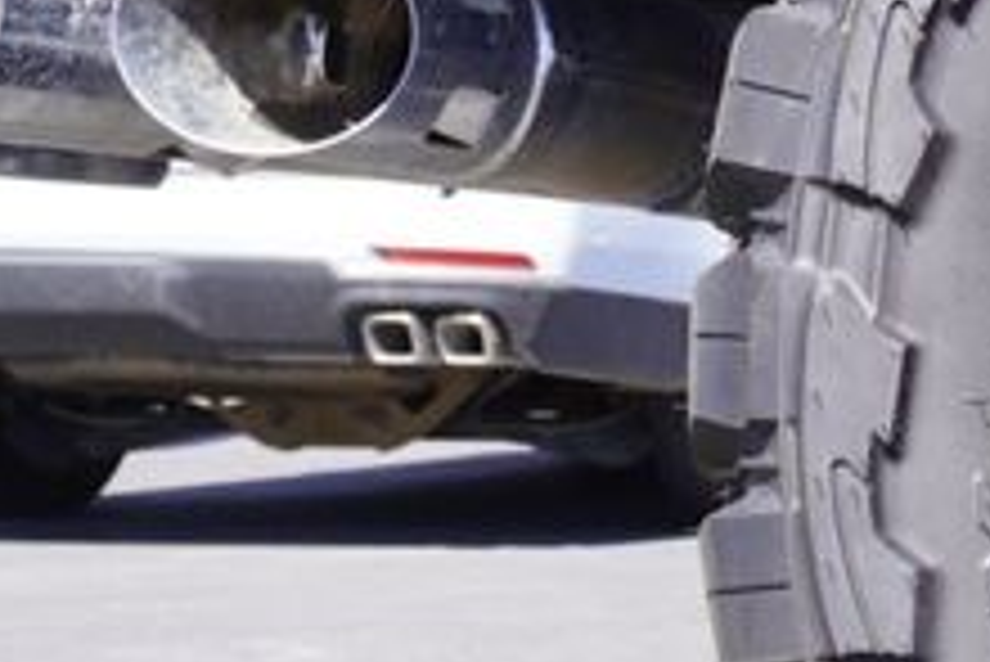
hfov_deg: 12.3
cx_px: 1994
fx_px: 4026
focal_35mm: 146
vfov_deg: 9.4
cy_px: 365
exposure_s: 1/100
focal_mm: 21
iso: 100
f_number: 6.3
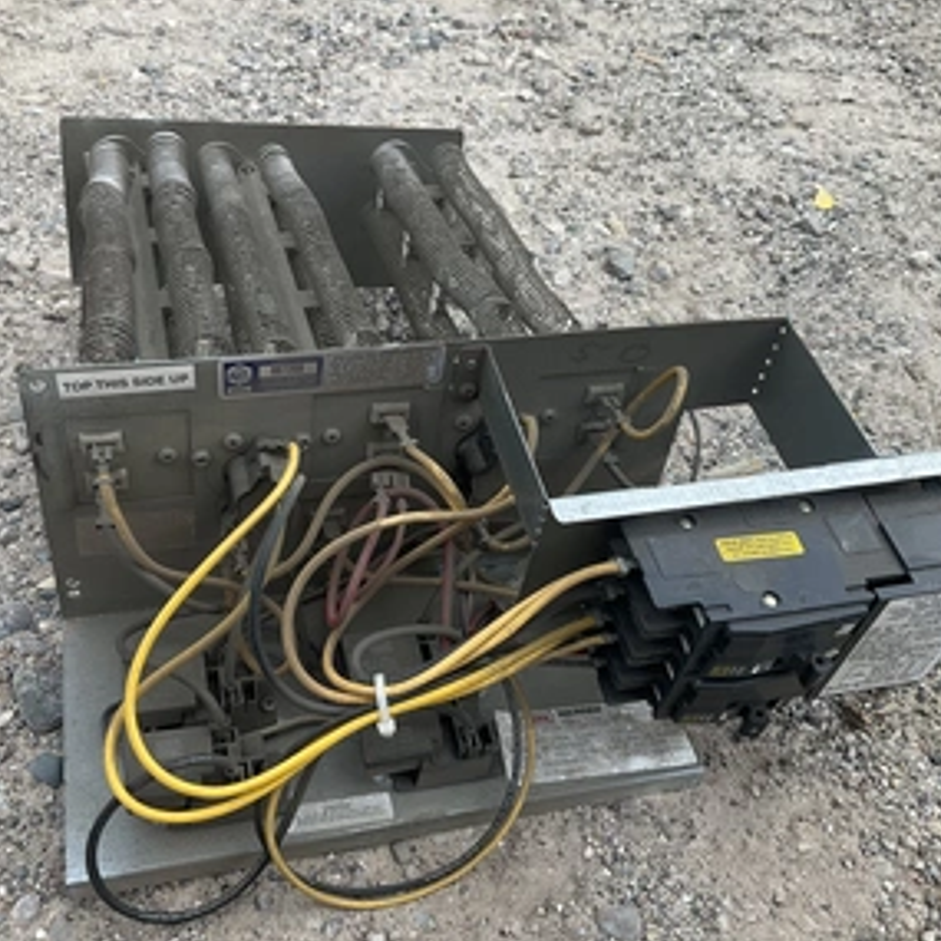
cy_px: 466
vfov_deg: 46.0
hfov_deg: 46.0
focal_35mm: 36
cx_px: 436
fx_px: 1107
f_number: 1.8
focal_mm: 3
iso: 20
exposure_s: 1/203
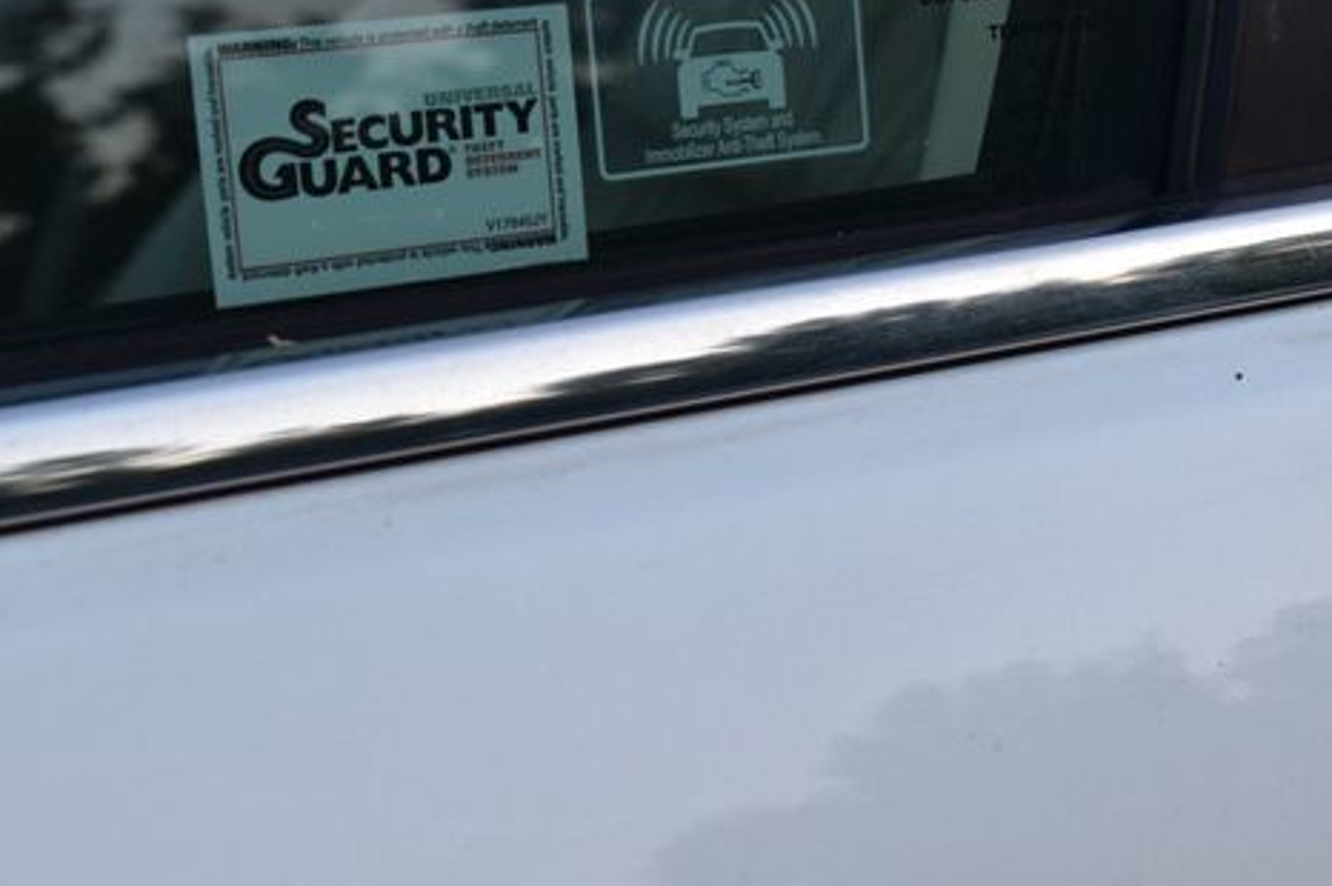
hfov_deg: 28.8
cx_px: 723
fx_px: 2588
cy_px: 309
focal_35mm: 70
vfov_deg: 19.4
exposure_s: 1/60
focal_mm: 34
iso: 400
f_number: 8
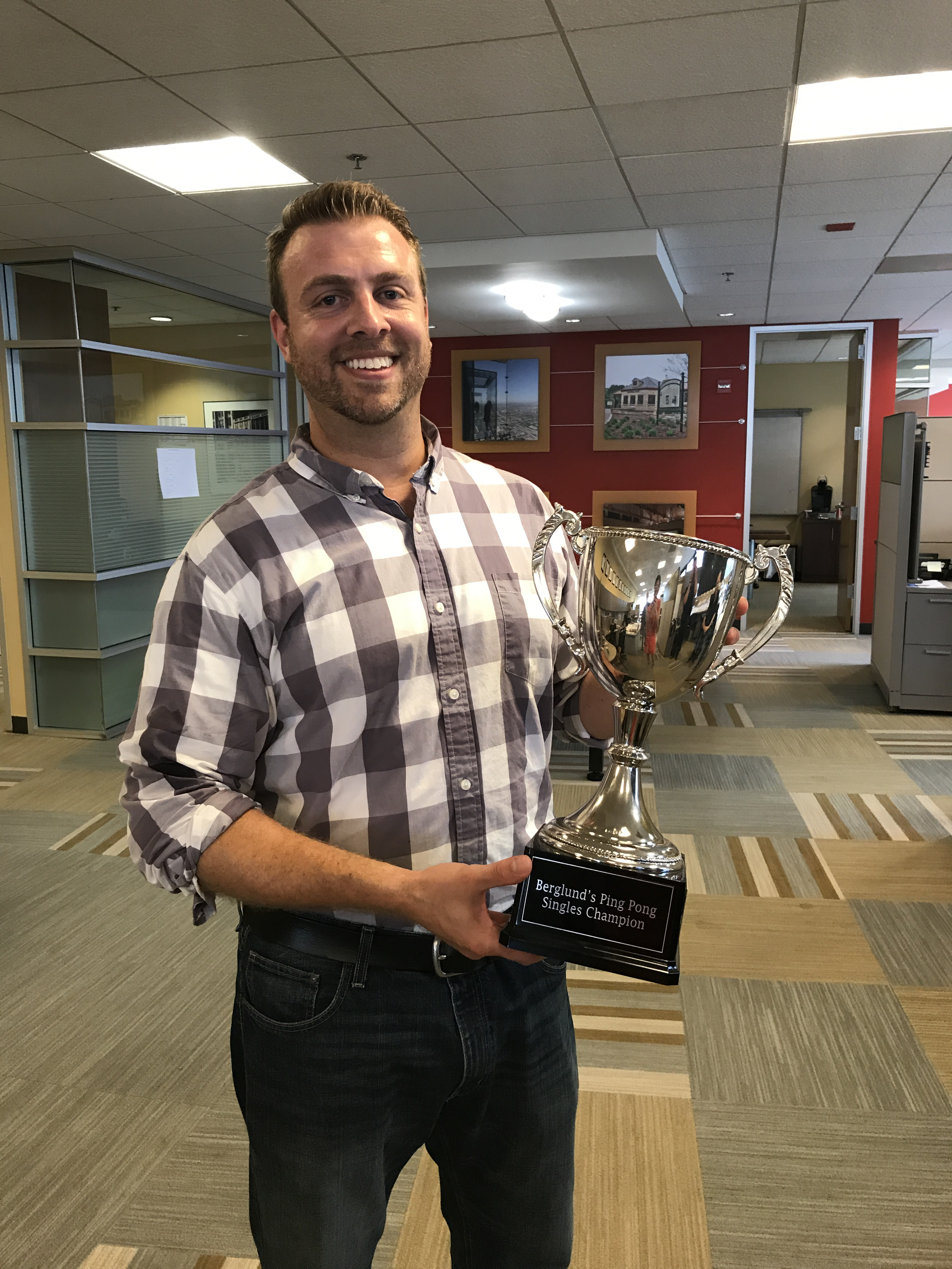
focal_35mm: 28
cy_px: 634
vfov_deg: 63.4
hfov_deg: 49.7
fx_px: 1027
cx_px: 476
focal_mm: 3.99
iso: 40
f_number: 1.8
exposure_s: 1/15
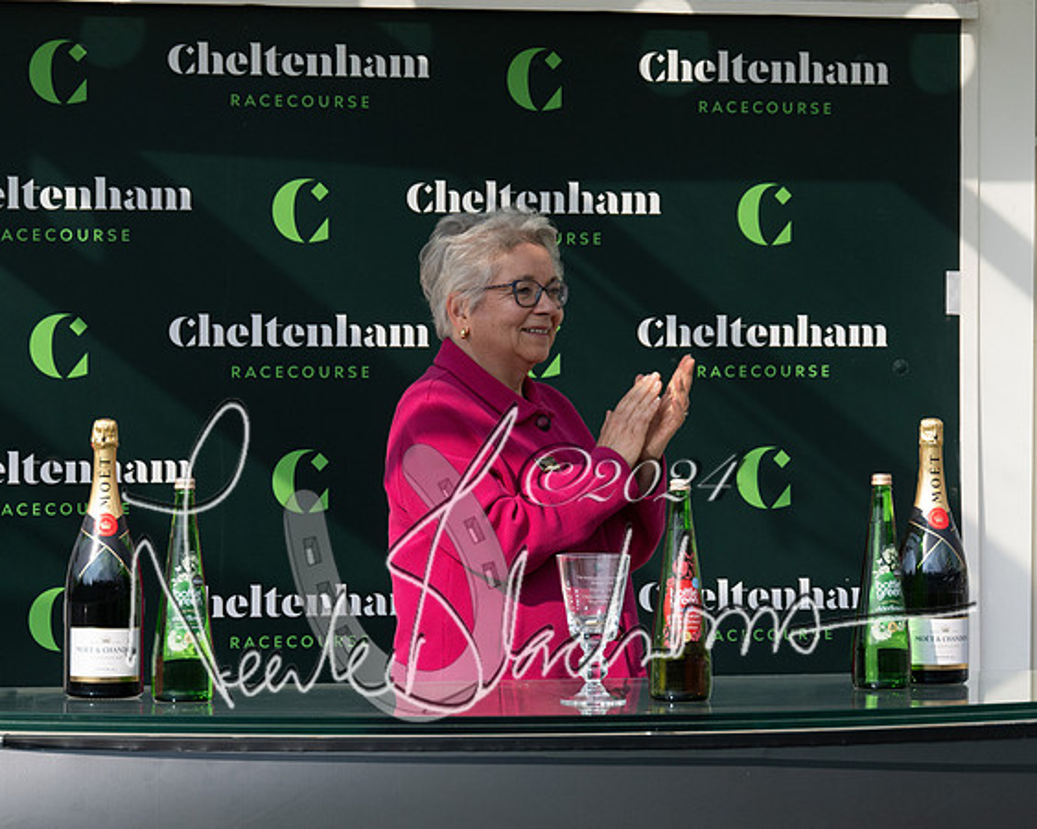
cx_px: 504
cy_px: 414
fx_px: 5081
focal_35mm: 166
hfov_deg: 11.7
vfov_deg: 9.3
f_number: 5
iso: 400
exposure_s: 1/2000
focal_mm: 98
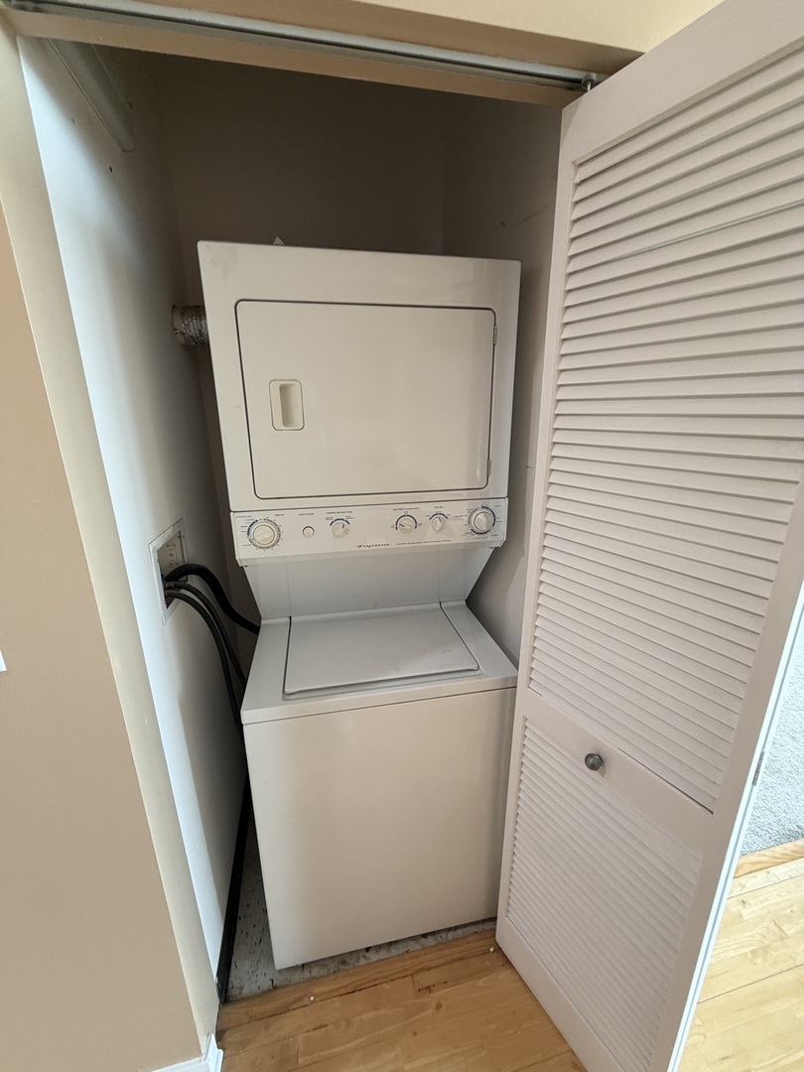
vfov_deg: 102.1
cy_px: 536
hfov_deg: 85.7
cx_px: 402
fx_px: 434
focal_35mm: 14
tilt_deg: -15.5
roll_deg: +1.3
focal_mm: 2.22
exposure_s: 1/60
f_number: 2.2
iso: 200
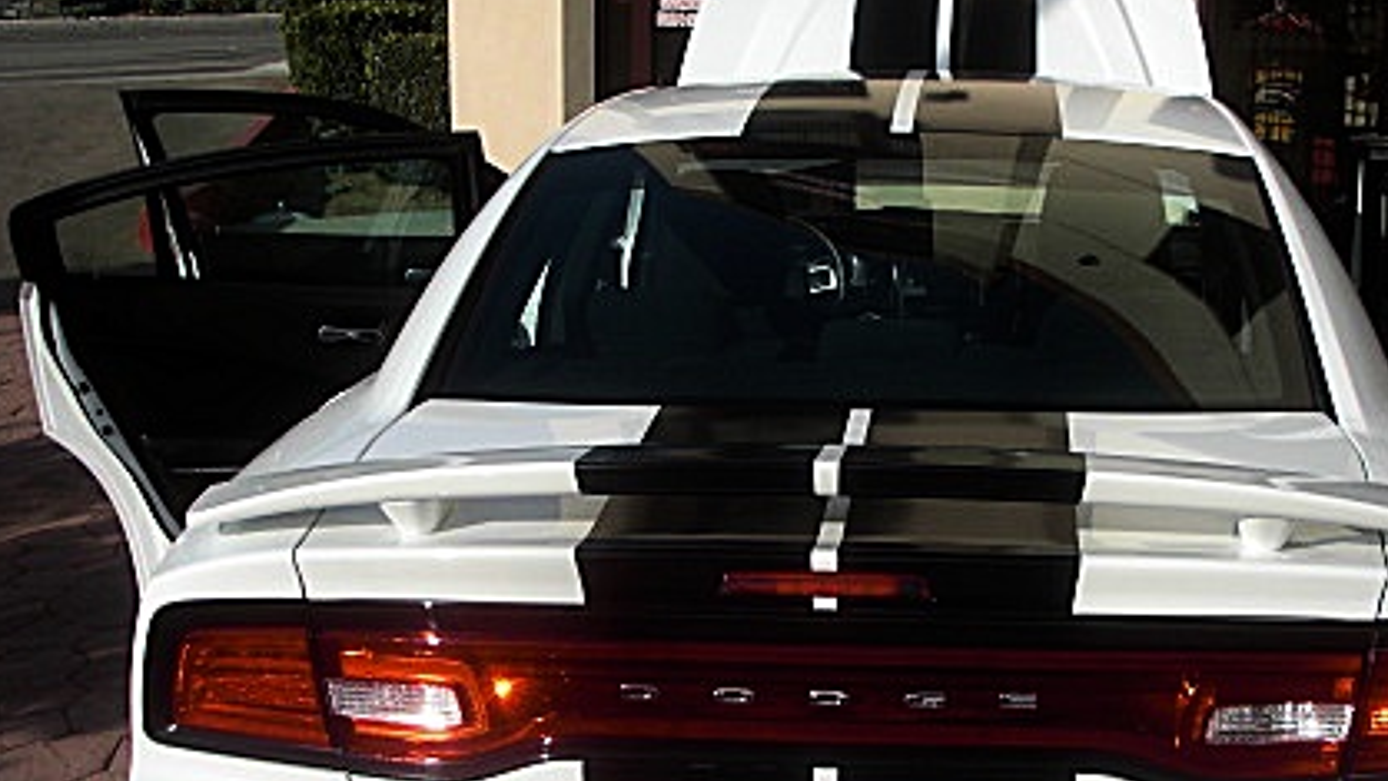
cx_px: 883
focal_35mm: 60
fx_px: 2208
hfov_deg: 34.7
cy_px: 465
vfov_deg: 20.0
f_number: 7.9
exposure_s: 1/160
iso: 50
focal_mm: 6.3
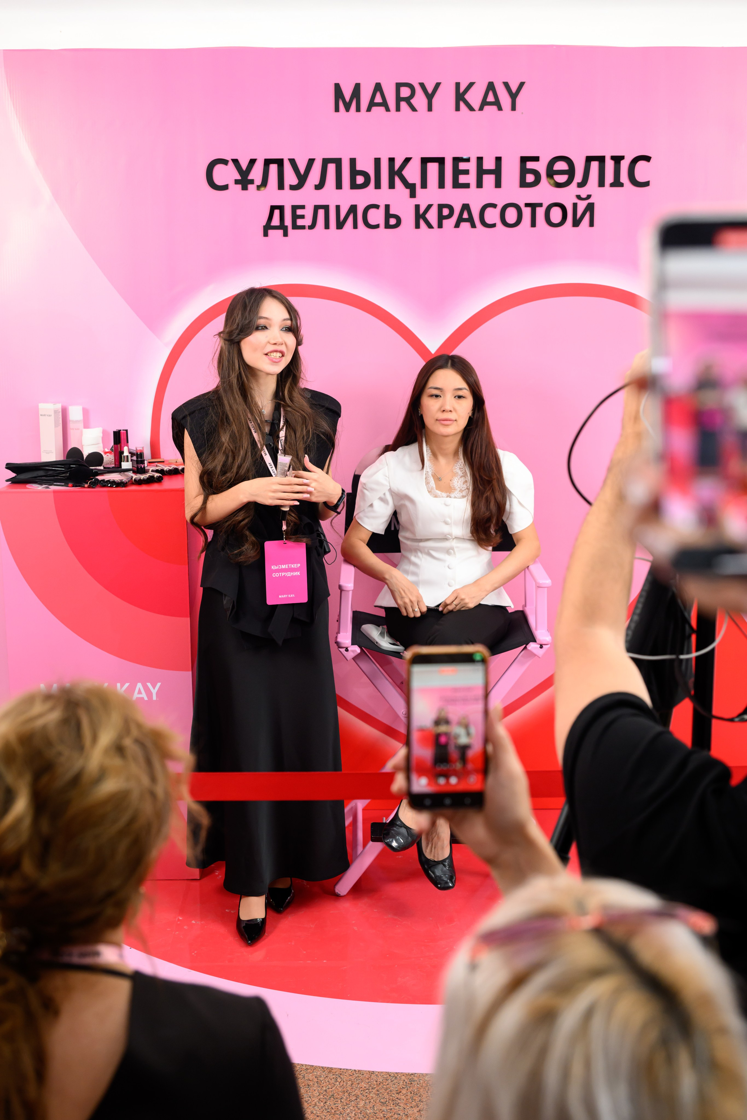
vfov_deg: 45.4
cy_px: 560
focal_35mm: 43
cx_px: 374
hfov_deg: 31.2
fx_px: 1338
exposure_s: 1/125
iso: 1250
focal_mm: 43
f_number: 4
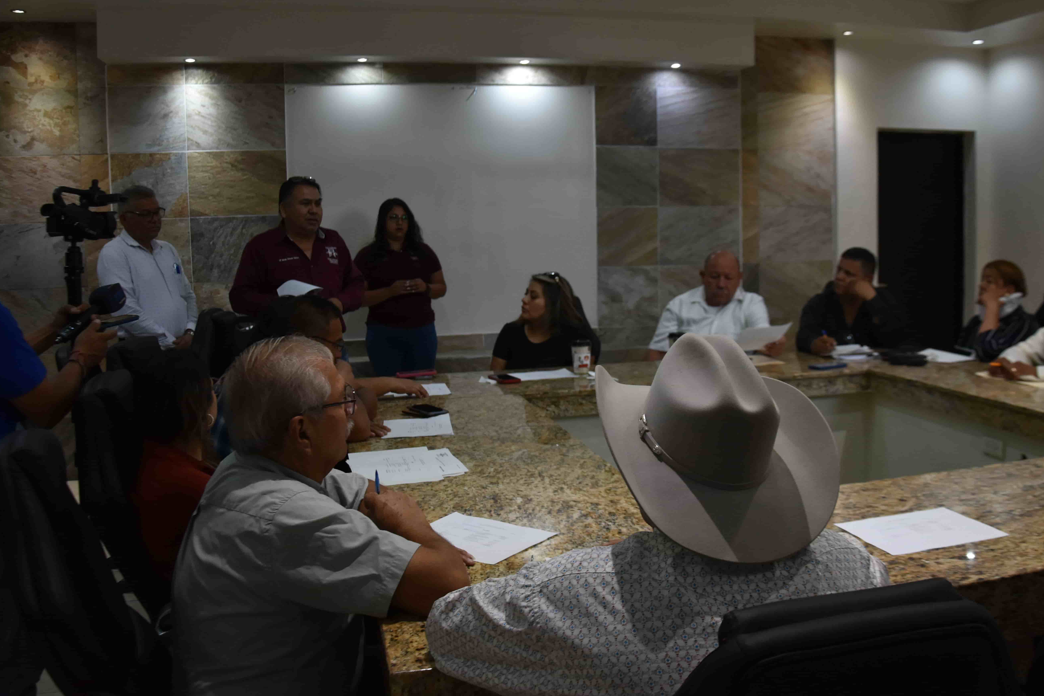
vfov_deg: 22.4
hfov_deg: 33.1
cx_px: 594
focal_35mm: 61
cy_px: 324
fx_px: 1757
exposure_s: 1/125
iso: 800
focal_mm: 35
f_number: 4.5
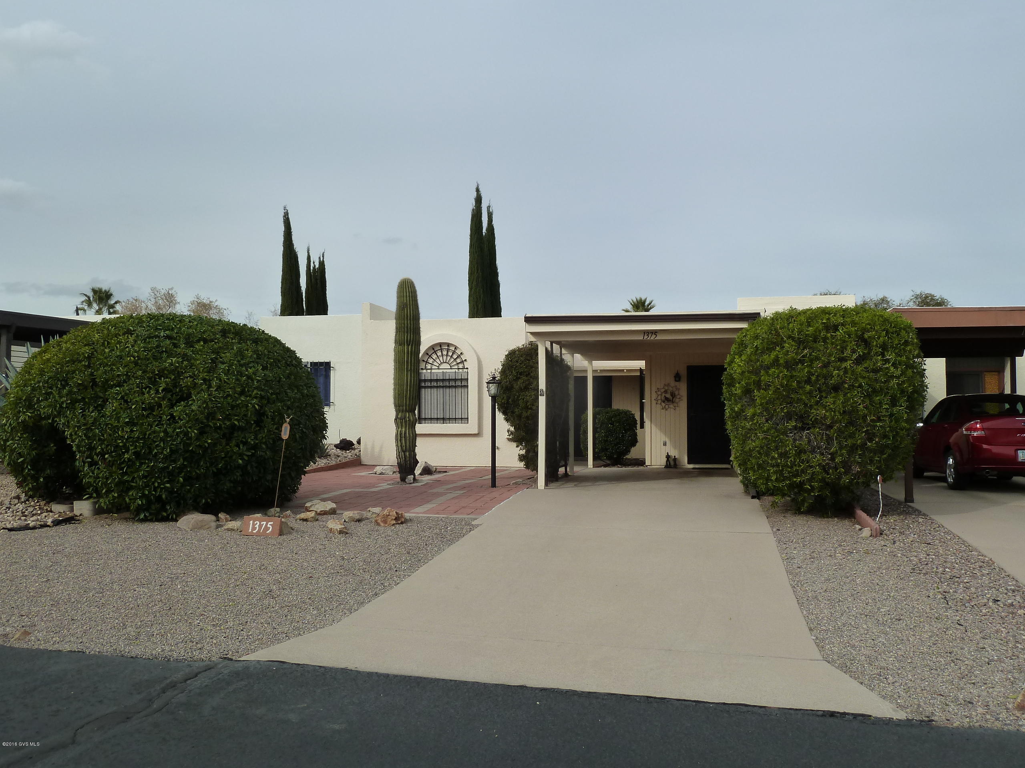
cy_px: 384
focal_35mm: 30
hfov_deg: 60.0
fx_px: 888
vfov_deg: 46.8
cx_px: 512
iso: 125
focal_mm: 5
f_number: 5
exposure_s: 1/500
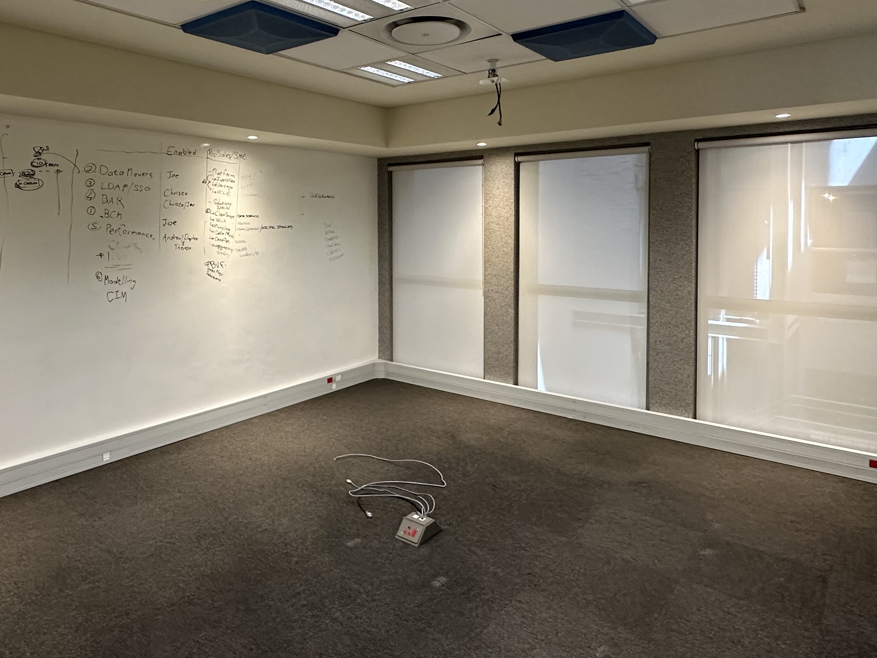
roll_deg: +0.8
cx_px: 360
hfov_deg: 71.0
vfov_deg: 56.0
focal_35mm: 24
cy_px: 236
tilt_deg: -0.9
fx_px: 608
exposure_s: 1/100
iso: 250
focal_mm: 2.22
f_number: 2.2
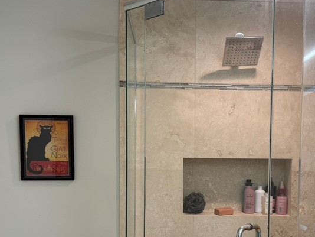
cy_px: 181
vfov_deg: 30.9
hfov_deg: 41.0
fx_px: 419
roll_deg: -1.2
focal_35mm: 46
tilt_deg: -2.5
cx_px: 193
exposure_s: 1/71
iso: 80
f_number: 1.78
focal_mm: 6.76
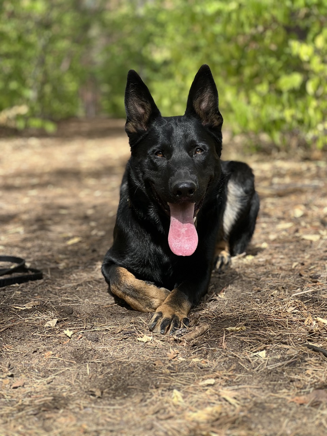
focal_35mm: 77
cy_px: 218
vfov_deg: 25.3
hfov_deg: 19.1
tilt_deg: -4.9
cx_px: 164
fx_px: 970
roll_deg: +1.4
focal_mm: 9
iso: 25
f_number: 2.8
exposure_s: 1/162
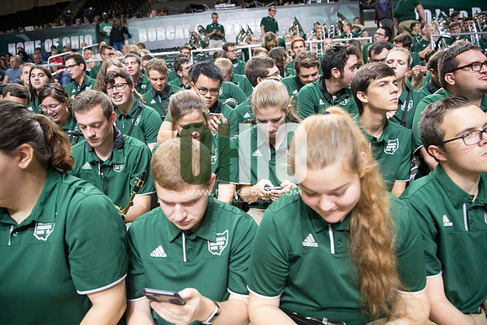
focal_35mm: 24
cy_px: 162
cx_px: 244
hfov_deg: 73.7
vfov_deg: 53.2
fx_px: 325
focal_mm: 24
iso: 2000
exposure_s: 1/125
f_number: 3.5
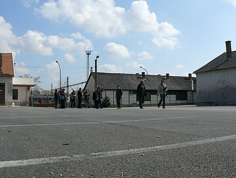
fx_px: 246
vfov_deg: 39.7
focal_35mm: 36
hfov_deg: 51.3
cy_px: 89
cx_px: 121
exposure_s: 1/500
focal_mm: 7.4
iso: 100
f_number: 7.1
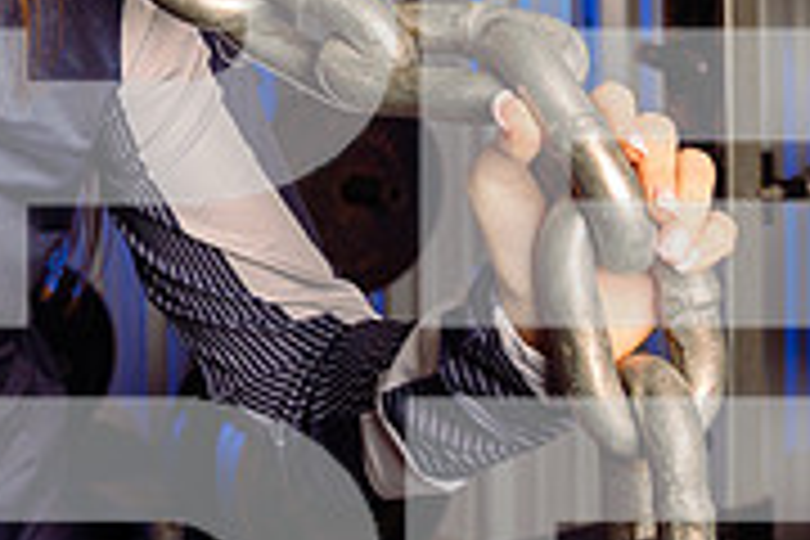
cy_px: 69
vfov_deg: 15.4
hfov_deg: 21.2
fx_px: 1980
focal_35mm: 88
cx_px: -202
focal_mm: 24
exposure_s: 1/250
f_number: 5
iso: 320
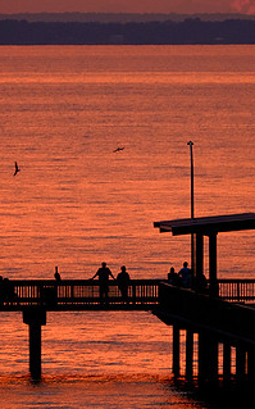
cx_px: 150
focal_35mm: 1112
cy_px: 198
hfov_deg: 1.2
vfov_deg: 1.9
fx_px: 12381
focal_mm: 400
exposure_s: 1/125
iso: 1250
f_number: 5.6
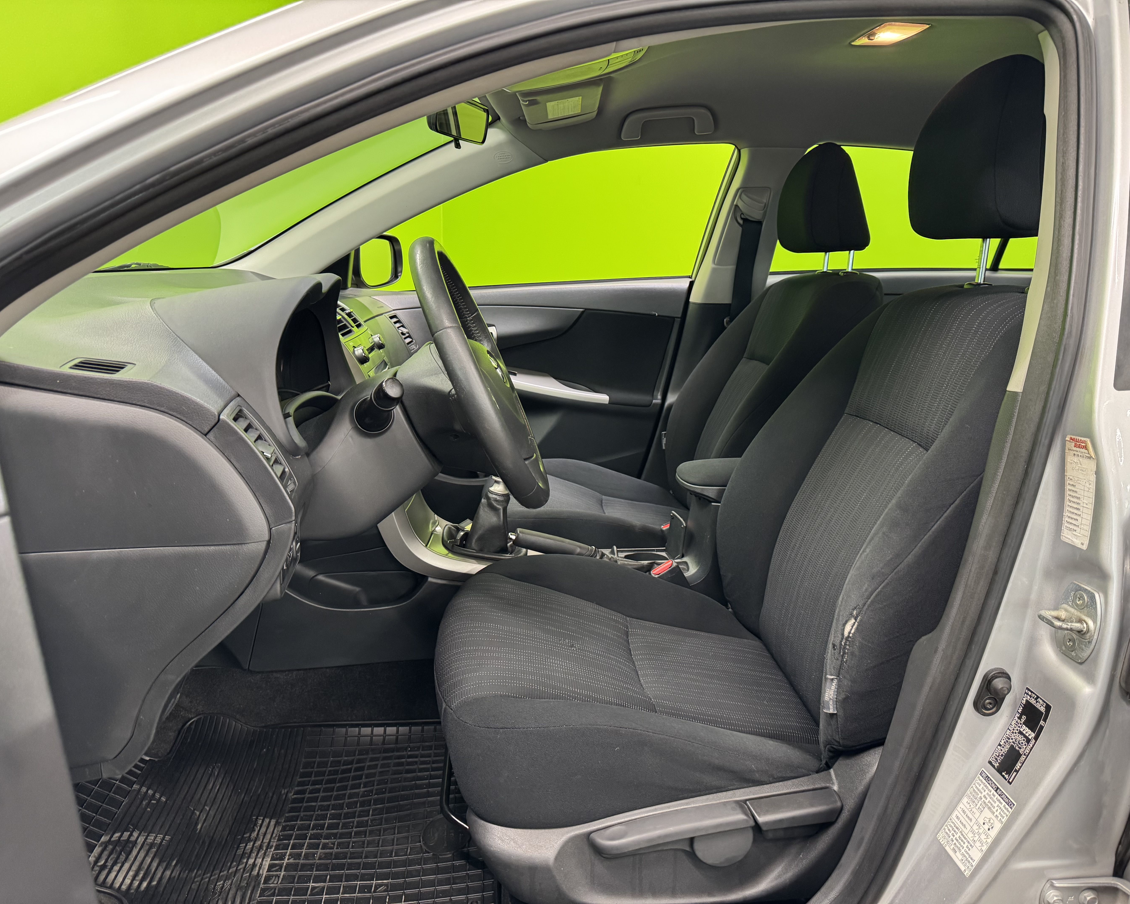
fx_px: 836
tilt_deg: -12.3
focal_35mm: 25
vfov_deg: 56.8
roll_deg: -1.7
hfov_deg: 68.1
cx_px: 588
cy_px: 452
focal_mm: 6.76
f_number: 1.78
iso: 320
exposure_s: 1/50
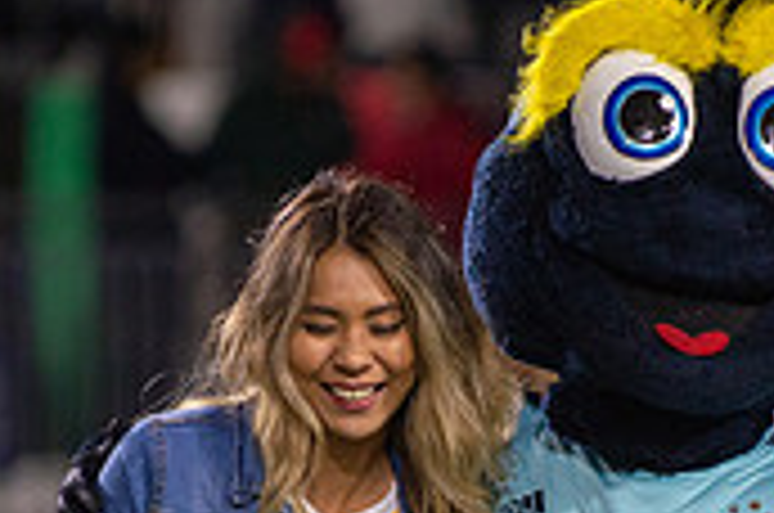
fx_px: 14507
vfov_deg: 2.0
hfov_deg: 3.1
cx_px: 572
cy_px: 560
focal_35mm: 676
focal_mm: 200
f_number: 2.8
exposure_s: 1/2500
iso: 1600
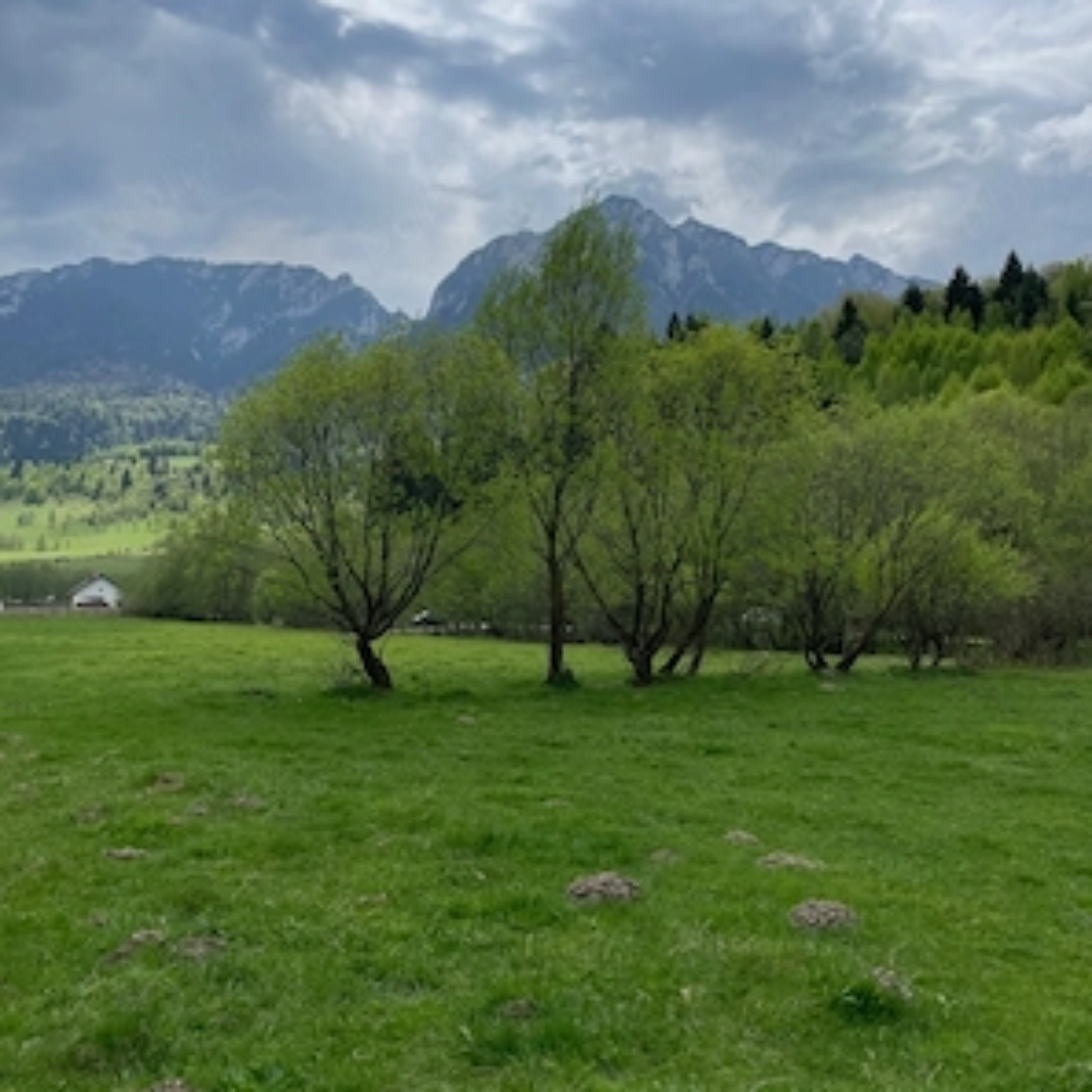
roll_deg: -0.7
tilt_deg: +6.1
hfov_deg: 52.5
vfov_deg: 52.5
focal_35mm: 31
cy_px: 504
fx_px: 1106
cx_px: 548
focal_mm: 4.2
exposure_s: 1/7299
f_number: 1.6
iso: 32
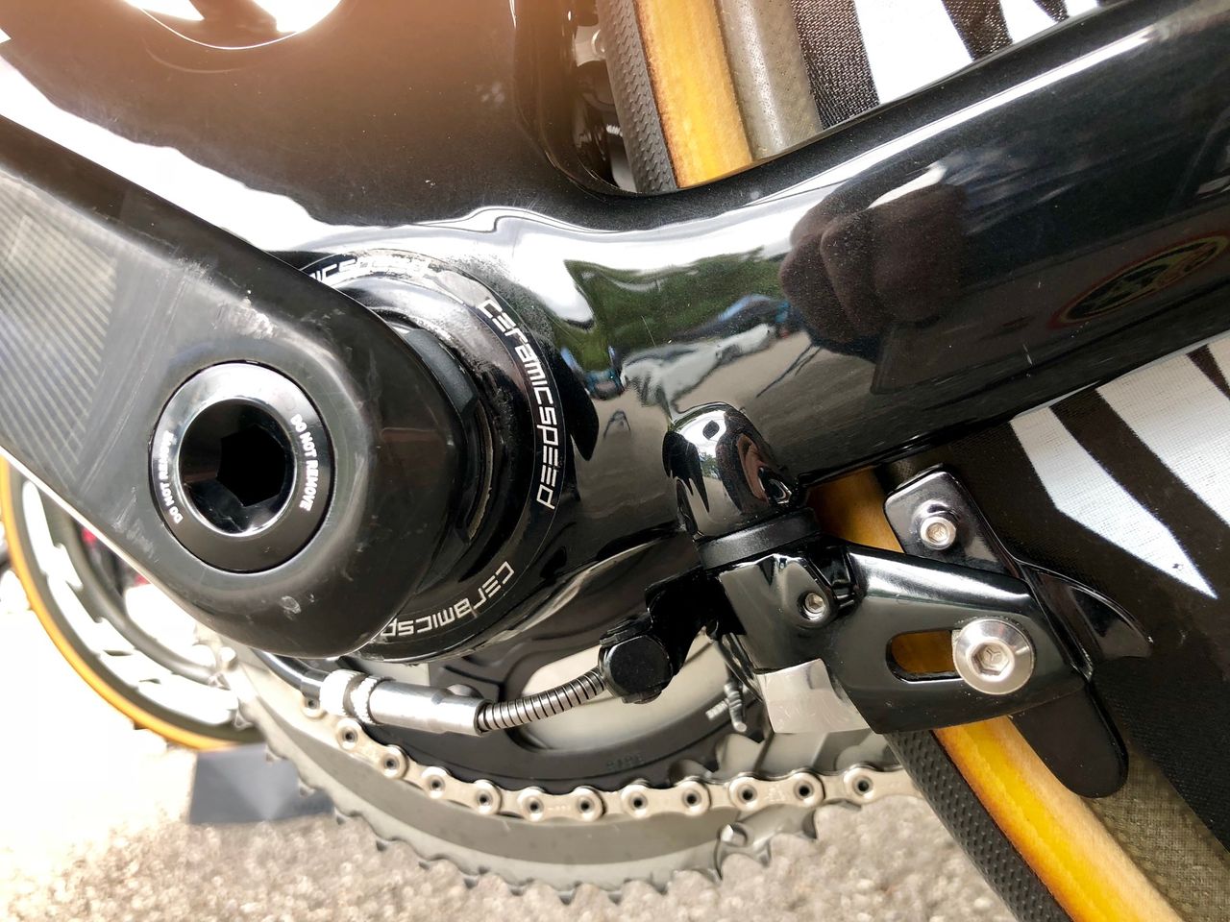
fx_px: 995
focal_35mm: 28
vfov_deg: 49.7
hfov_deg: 63.4
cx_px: 615
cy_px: 461
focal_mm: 3.99
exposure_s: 1/45
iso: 25
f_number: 1.8
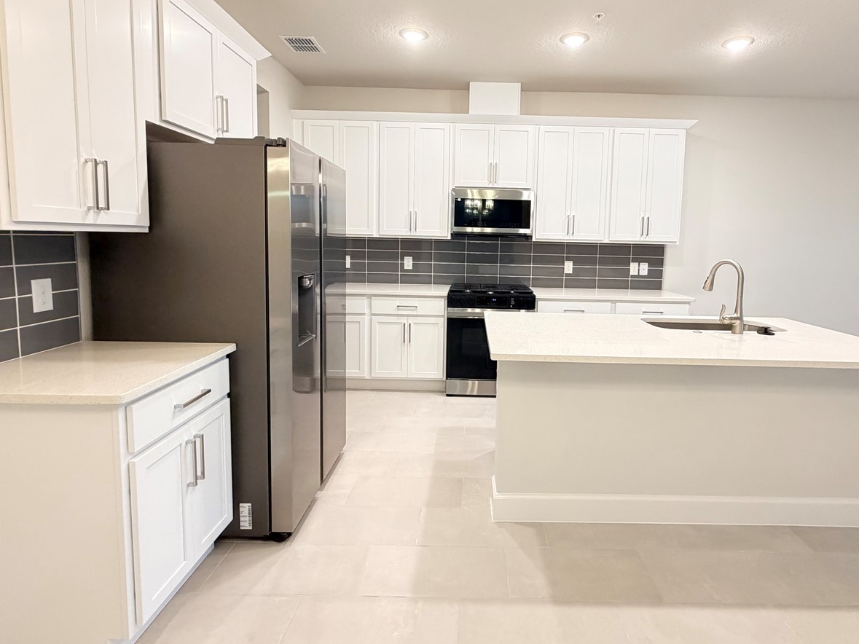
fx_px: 471
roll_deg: -0.5
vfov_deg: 68.4
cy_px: 281
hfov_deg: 84.3
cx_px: 478
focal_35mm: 19
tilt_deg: -5.3
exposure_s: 1/60
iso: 400
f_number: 2.2
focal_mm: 2.22
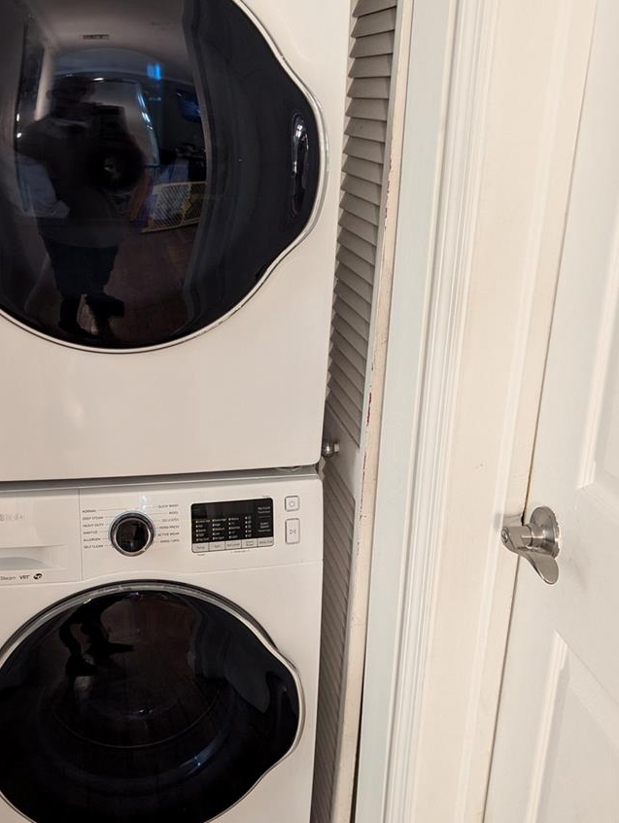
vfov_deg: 53.9
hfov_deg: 41.7
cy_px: 395
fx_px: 809
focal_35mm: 34
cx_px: 250
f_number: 1.85
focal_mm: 6.81
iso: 610
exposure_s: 1/24
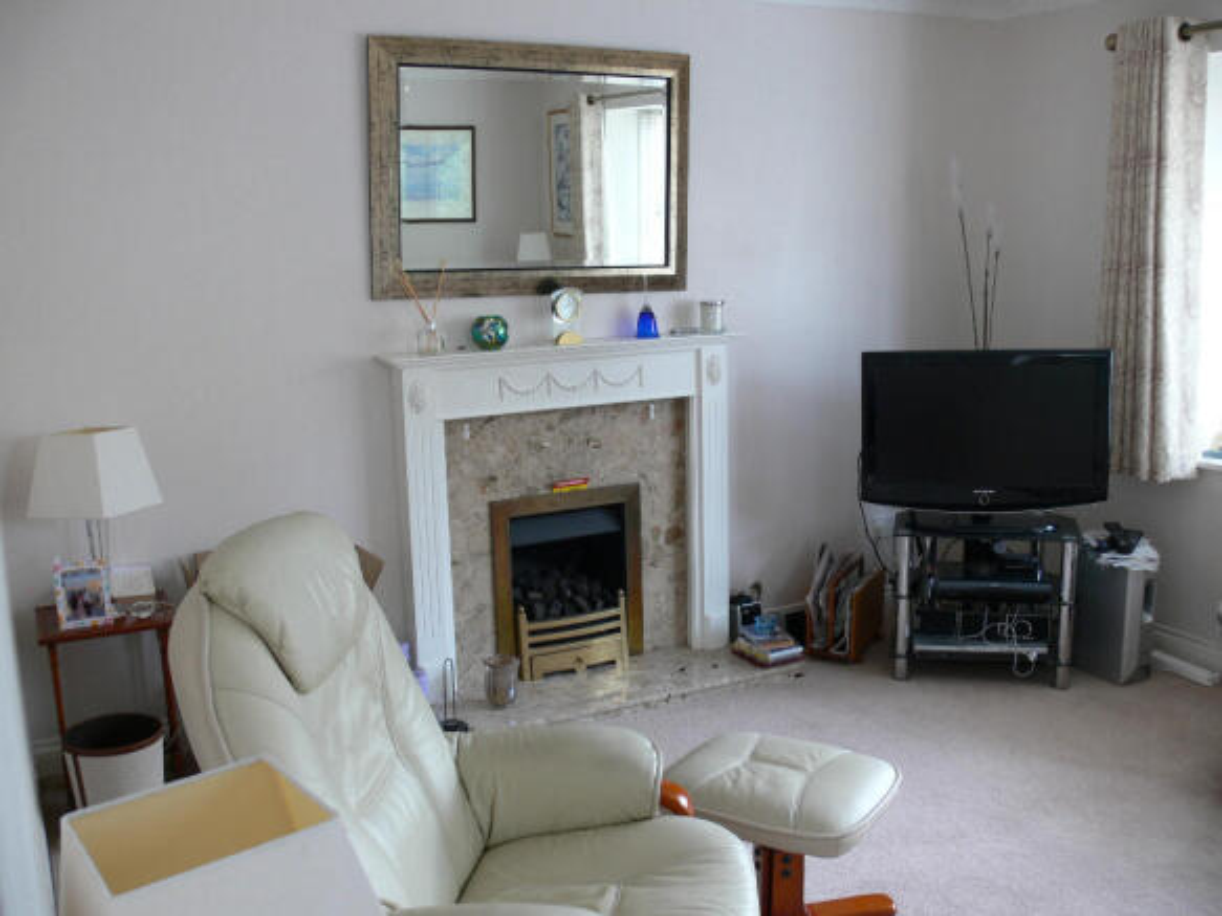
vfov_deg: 40.7
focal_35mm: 35
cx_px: 611
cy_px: 458
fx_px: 1235
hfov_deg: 52.6
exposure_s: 1/30
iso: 100
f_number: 2.8
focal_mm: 7.4
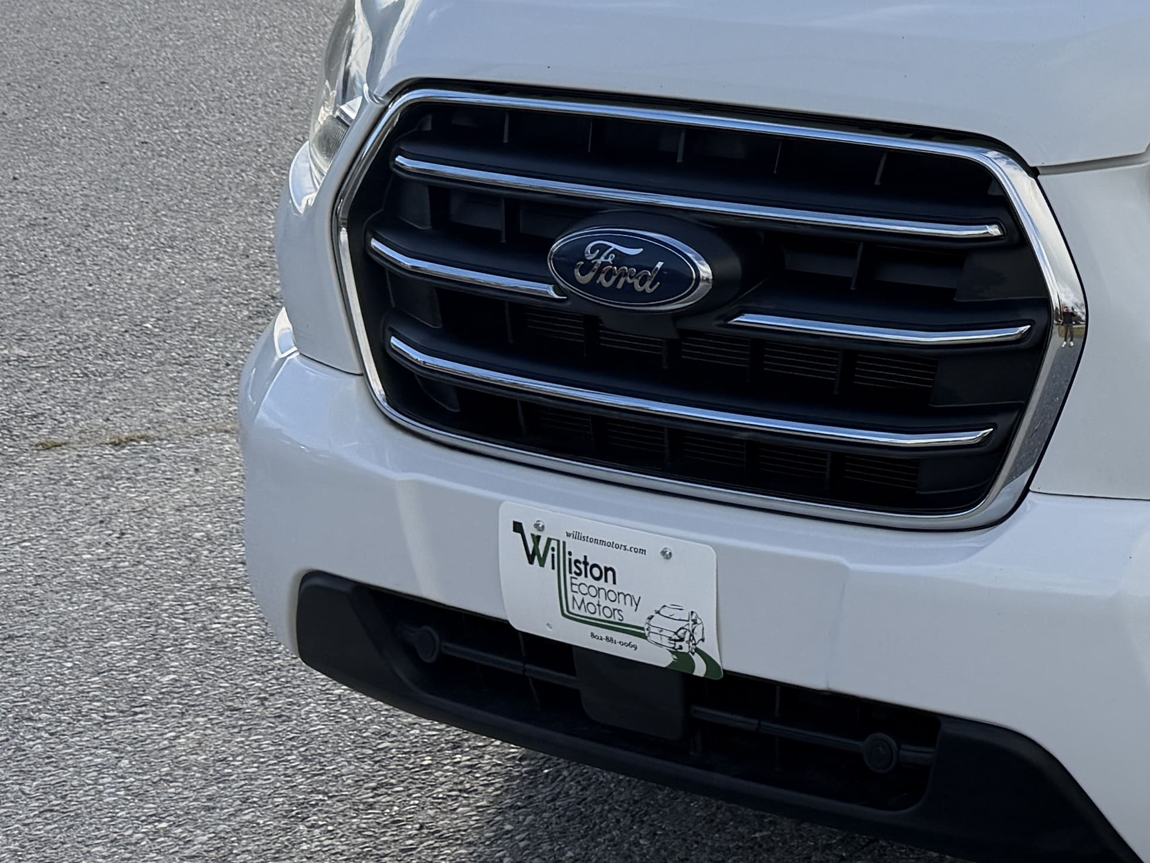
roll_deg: -1.1
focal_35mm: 70
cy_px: 162
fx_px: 2326
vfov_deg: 20.8
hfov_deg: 25.1
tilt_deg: -9.0
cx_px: 1376
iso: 80
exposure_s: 1/2703
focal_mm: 6.76
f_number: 1.78
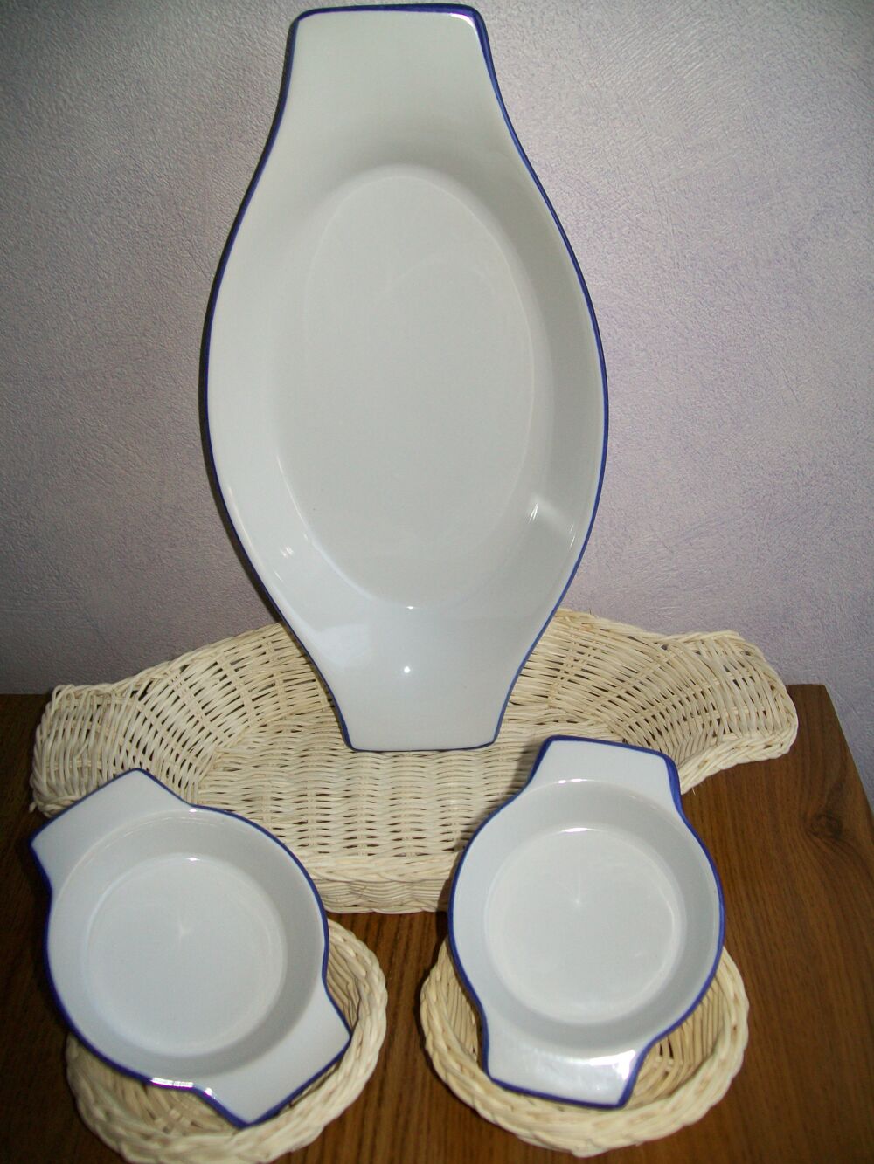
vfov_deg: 54.0
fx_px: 1144
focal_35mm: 34
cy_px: 582
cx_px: 437
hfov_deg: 41.8
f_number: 2.7
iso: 64
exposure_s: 1/60
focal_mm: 6.1
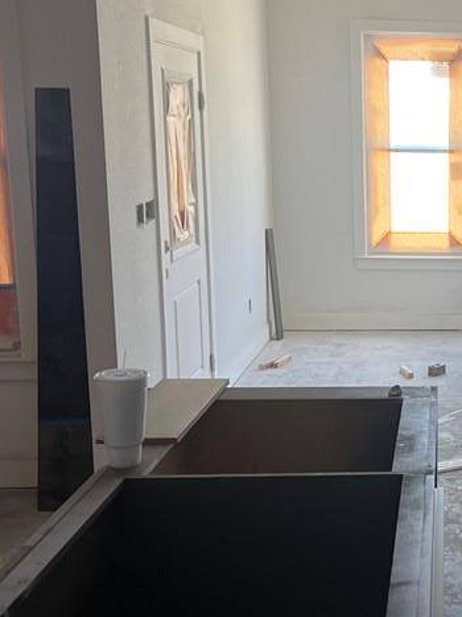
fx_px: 1015
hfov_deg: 24.1
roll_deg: -1.0
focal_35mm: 57
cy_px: 303
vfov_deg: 33.8
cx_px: 495
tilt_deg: -9.5
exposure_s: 1/121
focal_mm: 5.7
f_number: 1.5
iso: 125
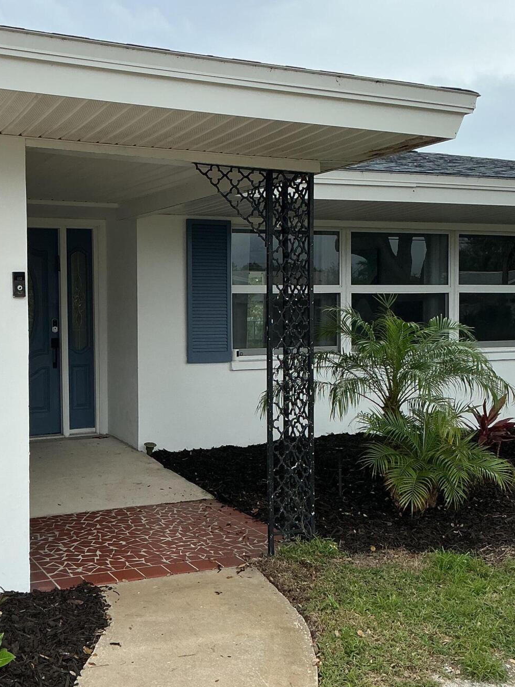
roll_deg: +0.7
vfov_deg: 42.9
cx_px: 134
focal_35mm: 44
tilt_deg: -1.9
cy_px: 338
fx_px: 873
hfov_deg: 32.3
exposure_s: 1/683
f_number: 1.8
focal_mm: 3
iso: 25
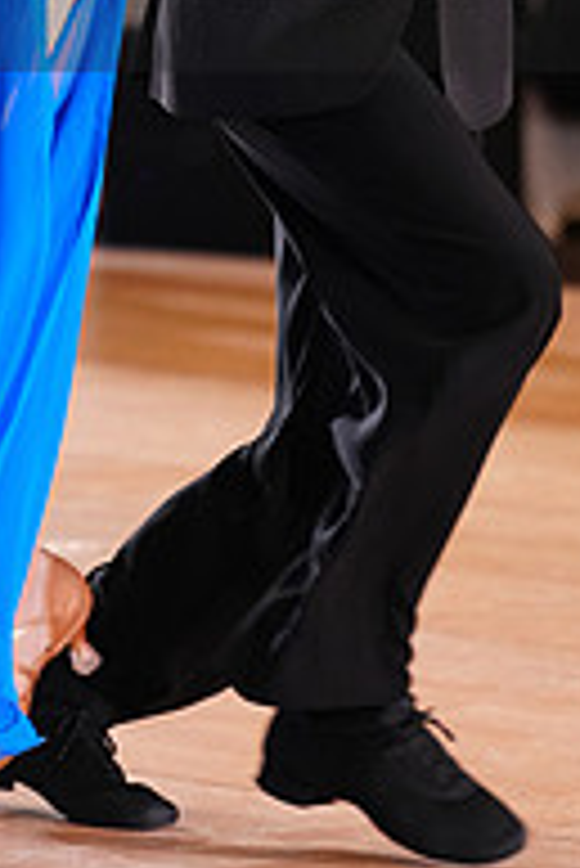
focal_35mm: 288
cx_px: 2
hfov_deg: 4.8
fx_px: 6947
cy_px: -76
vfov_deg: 7.1
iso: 2000
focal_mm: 96
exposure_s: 1/500
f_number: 2.8
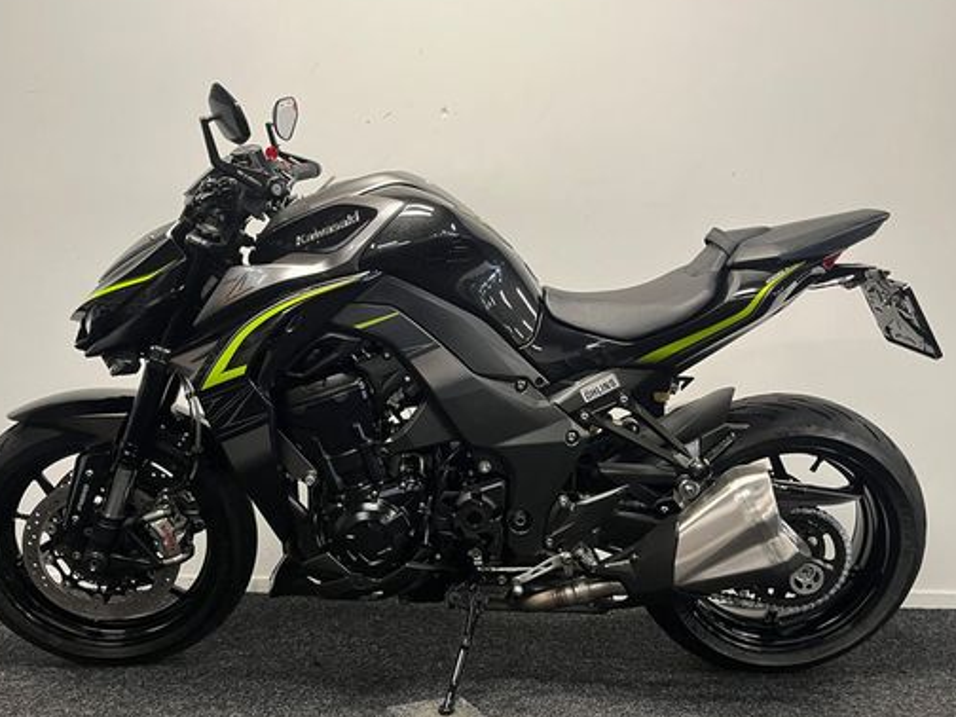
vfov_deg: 42.8
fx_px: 911
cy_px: 427
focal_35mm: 33
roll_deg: +0.1
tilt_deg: -5.6
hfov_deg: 55.3
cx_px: 459
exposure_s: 1/50
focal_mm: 5.1
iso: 125
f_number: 1.6
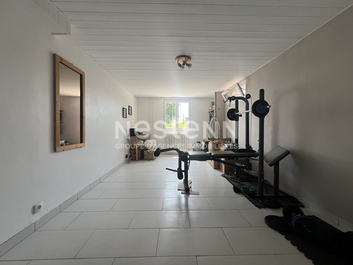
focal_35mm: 13
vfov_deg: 89.9
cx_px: 176
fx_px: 133
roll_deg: +0.2
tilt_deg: -2.0
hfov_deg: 106.2
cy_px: 132
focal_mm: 1.57
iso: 64
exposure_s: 1/99
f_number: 1.8
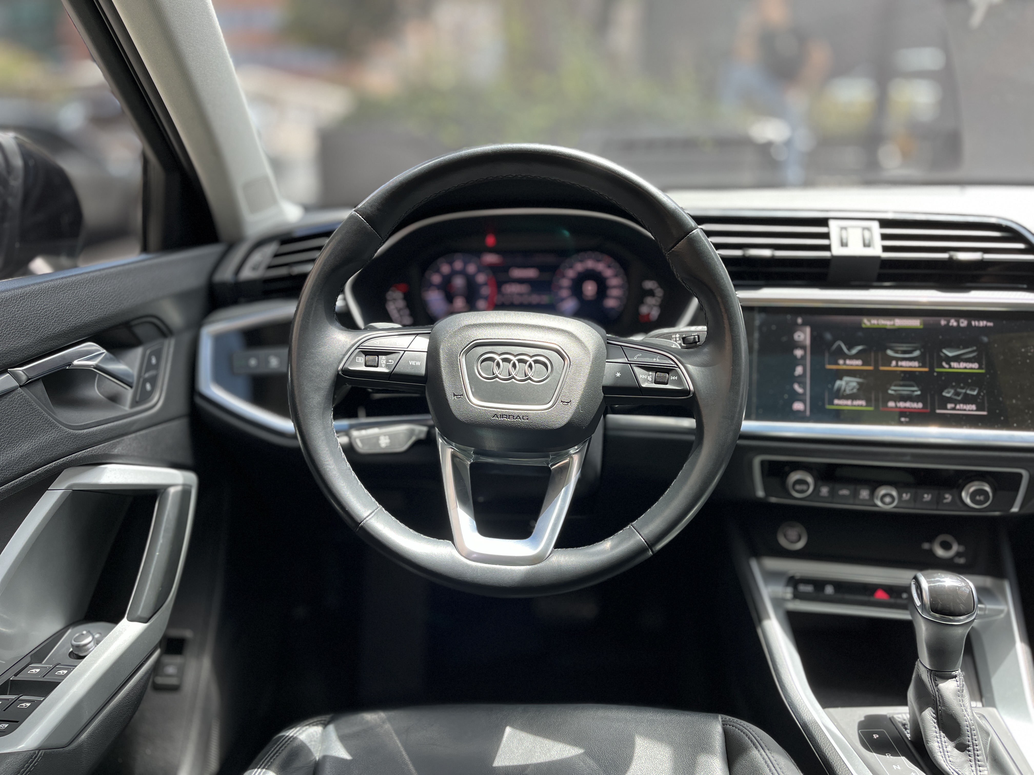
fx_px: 777
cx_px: 517
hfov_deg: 67.3
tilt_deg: -18.5
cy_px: 388
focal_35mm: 26
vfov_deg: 53.1
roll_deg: +0.1
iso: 80
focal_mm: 5.1
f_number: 1.6
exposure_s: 1/121
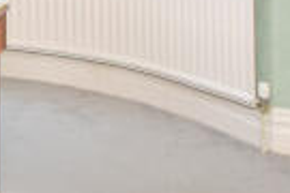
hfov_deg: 15.6
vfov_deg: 11.1
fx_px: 918
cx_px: -217
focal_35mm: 114
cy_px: -175
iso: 800
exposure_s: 1/60
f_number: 9
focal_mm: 10
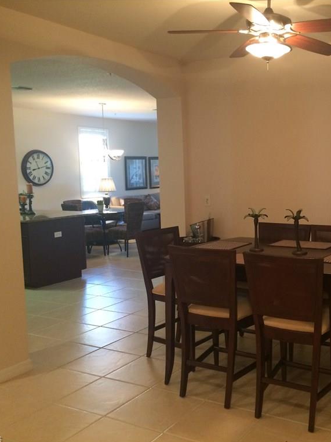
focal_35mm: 39
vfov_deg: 47.9
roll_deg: +1.4
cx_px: 256
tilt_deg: -7.8
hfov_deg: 35.8
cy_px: 222
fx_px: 497
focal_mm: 4.15
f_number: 2.2
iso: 200
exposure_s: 1/30
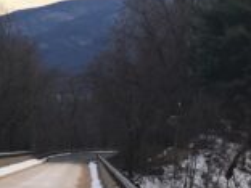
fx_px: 1037
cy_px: 103
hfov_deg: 11.8
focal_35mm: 143
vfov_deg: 10.4
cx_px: -312
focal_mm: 4.15
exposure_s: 1/373
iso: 25
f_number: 2.2
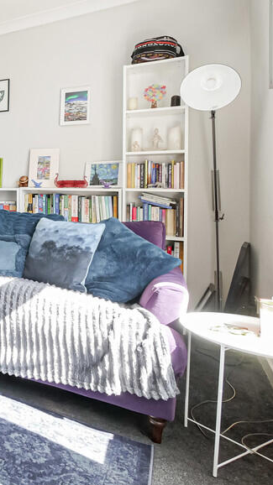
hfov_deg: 29.8
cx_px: -115
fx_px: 348
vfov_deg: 69.0
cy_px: 188
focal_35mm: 27
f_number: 4
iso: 500
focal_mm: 7
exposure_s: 1/60
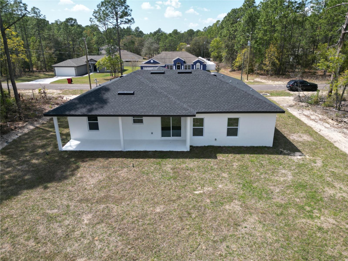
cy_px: 130
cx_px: 174
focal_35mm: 24
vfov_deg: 56.8
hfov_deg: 71.6
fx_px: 241
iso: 140
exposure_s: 1/2500
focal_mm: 6.72
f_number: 1.7
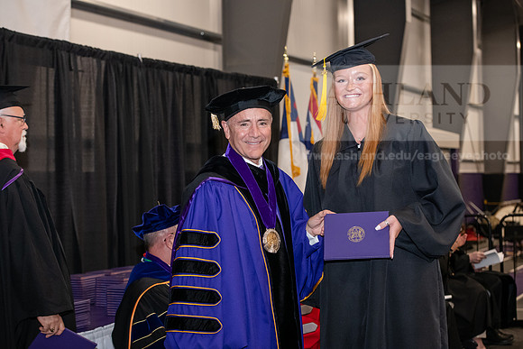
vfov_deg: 19.5
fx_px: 1017
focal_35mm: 70
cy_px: 174
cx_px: 262
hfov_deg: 28.8
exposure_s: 1/200
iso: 2500
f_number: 5
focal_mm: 70
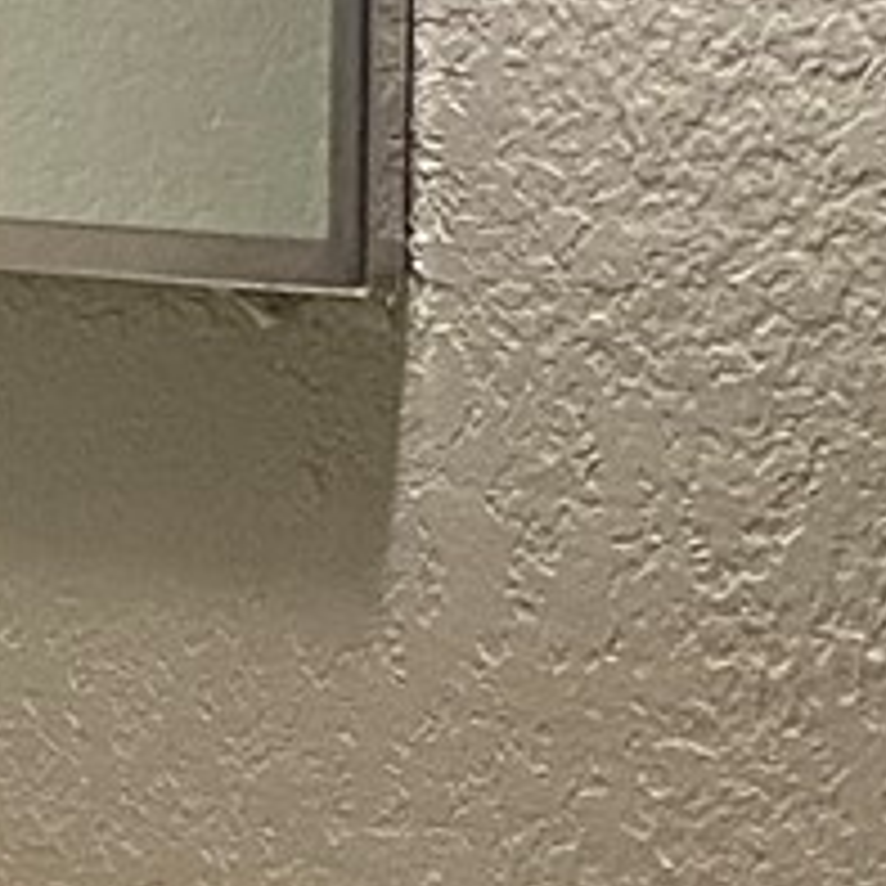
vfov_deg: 7.8
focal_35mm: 224
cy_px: 778
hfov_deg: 7.8
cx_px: 81
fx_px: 6486
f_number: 1.8
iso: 200
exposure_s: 1/60
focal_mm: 4.25
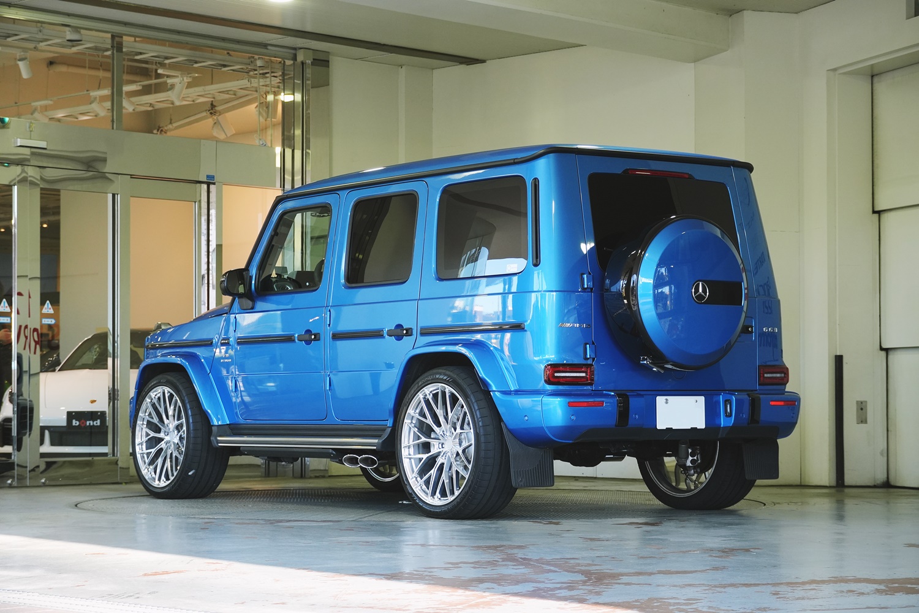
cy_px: 306
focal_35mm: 80
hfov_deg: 25.5
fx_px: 2029
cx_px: 460
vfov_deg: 17.2
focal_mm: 53
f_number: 5
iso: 800
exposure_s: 1/160
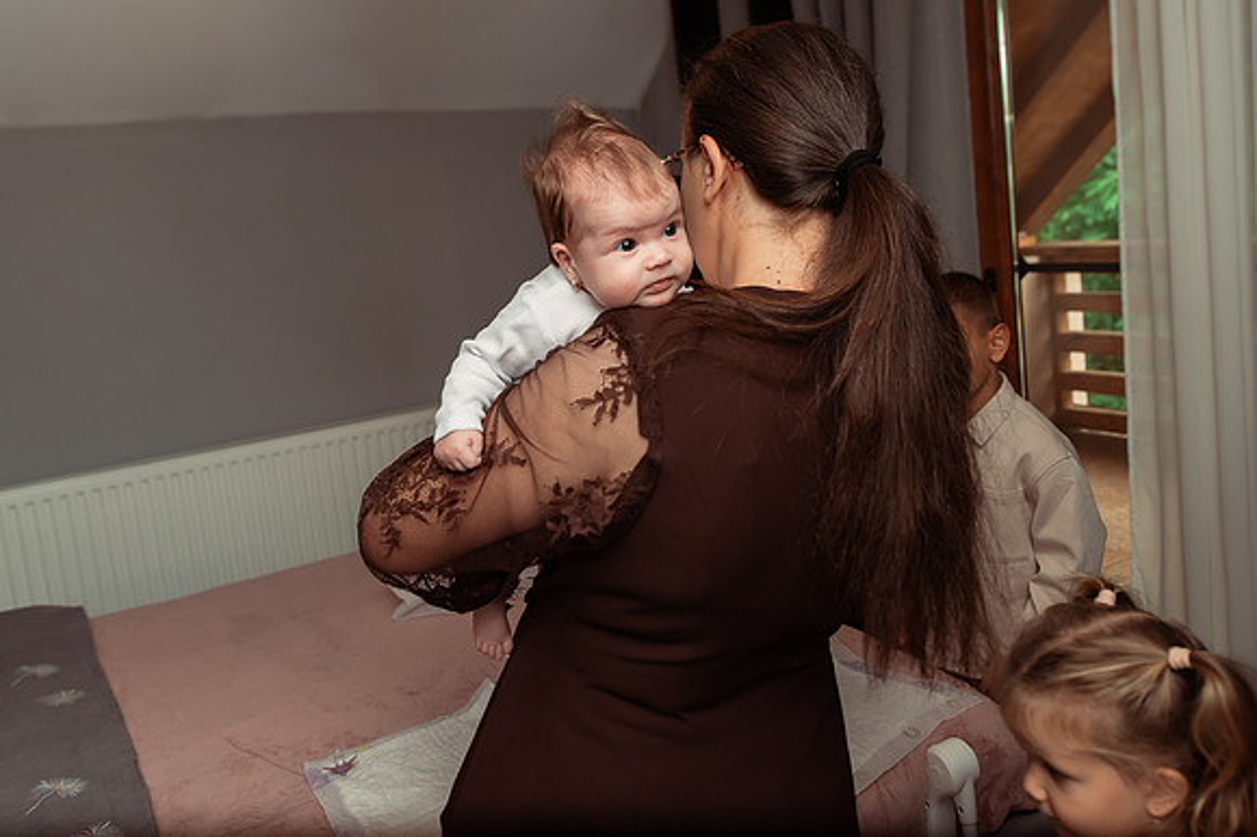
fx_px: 1056
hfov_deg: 61.5
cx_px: 628
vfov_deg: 42.9
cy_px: 309
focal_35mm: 30
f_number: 3.5
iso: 500
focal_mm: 24
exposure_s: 1/250
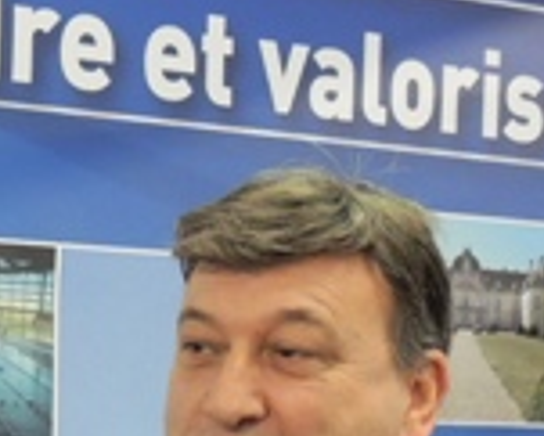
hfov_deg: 12.9
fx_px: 2336
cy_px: 623
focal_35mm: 145
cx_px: -119
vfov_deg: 10.4
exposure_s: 1/20
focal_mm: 6.2
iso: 400
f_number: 3.3
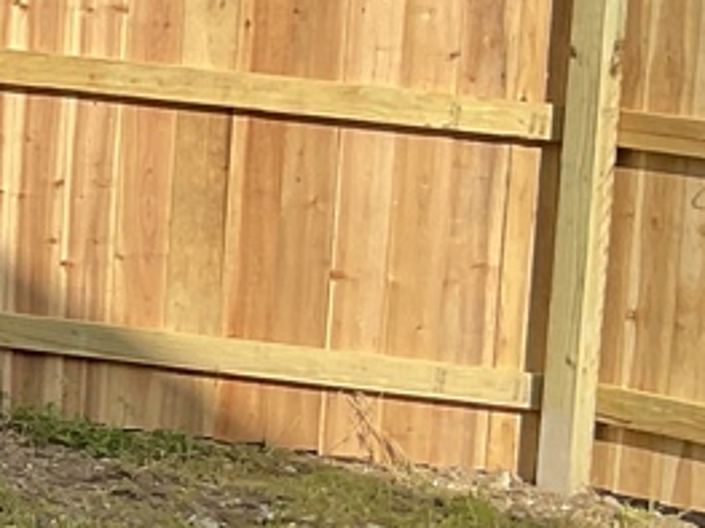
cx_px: -839
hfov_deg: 11.0
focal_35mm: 159
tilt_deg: -10.1
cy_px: 469
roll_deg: -0.8
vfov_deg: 9.3
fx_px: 3237
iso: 16
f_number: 1.8
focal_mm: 3
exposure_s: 1/1848
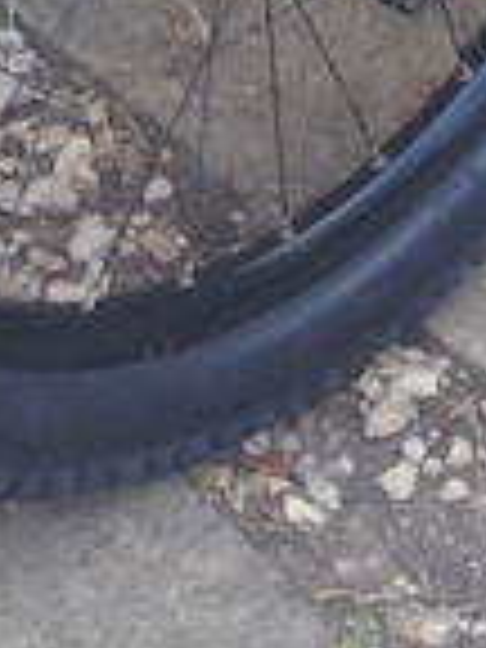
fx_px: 4380
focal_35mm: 234
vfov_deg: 7.6
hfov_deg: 6.2
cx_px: 886
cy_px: -1179
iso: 50
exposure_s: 1/288
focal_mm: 4.12
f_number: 2.4
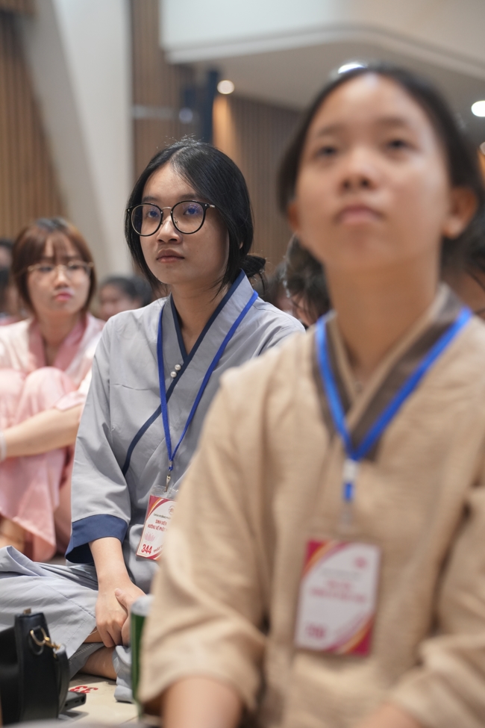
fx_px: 1414
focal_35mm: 70
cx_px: 242
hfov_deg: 19.5
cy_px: 364
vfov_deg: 28.8
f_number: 2.8
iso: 2000
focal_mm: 70
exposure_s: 1/200
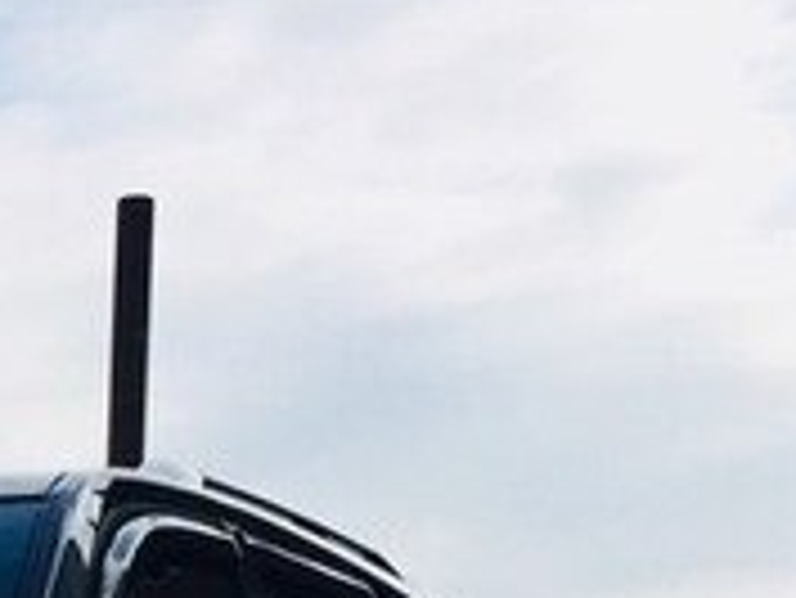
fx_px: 2485
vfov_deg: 12.9
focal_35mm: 108
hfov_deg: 16.2
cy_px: 946
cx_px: -481
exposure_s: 1/2198
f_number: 2.2
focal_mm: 4.15
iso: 32
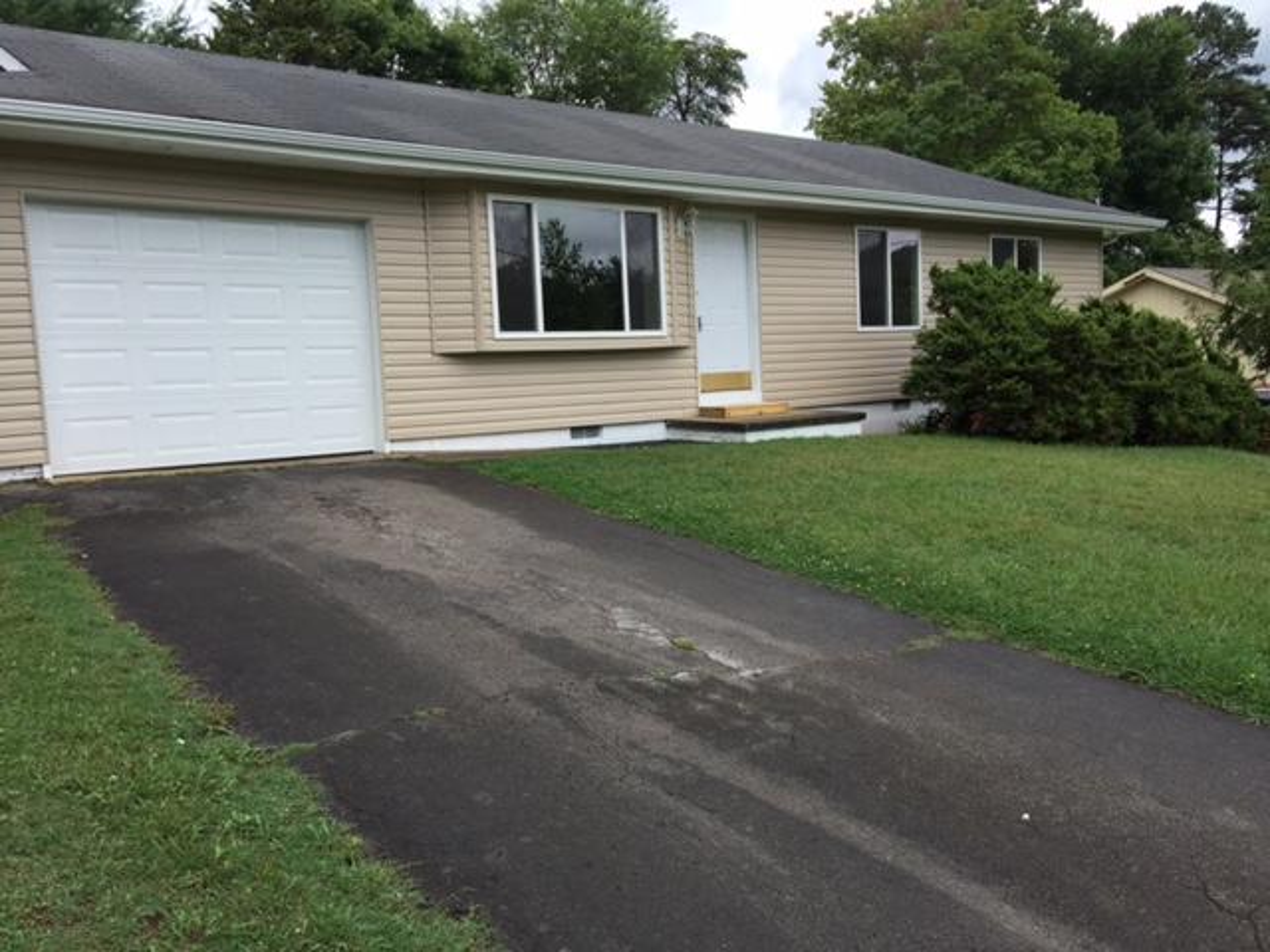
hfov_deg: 61.7
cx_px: 635
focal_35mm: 29
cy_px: 476
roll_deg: +1.7
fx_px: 1064
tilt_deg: -5.1
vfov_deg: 48.2
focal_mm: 4.15
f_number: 2.2
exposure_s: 1/1163
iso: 32
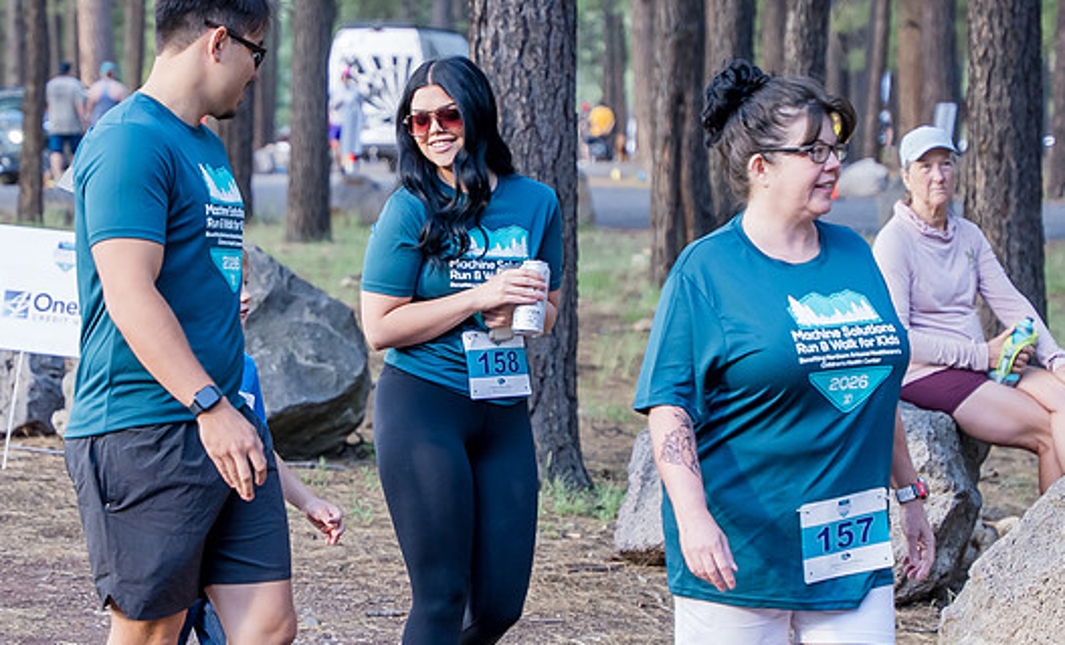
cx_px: 400
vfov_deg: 8.7
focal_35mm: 147
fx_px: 4229
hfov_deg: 14.3
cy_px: 392
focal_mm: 70
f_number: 3.2
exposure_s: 1/250
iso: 400
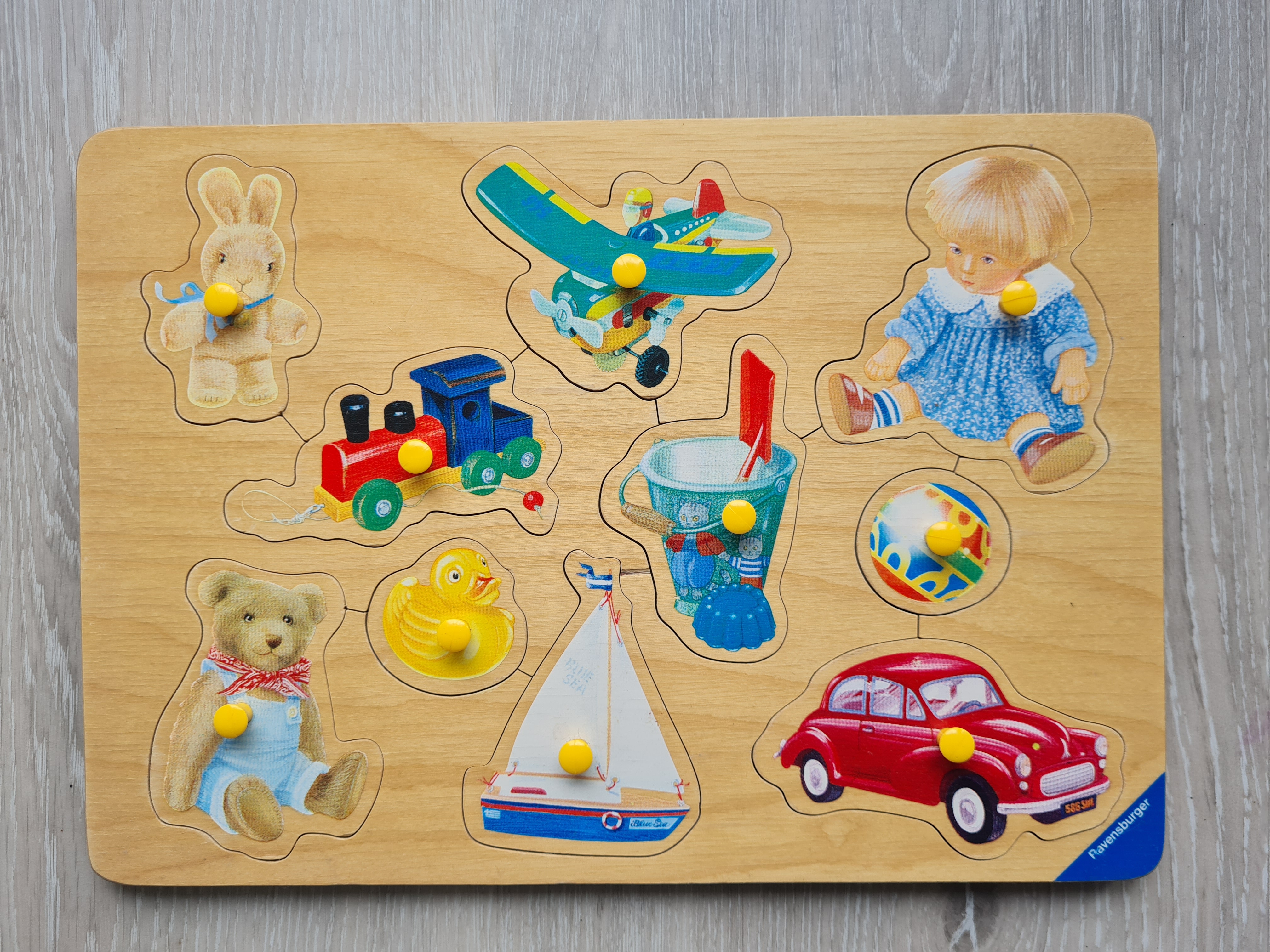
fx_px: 954
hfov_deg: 67.3
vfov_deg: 53.1
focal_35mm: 26
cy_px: 476
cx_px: 635
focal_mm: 5.4
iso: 50
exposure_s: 1/177
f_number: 1.8
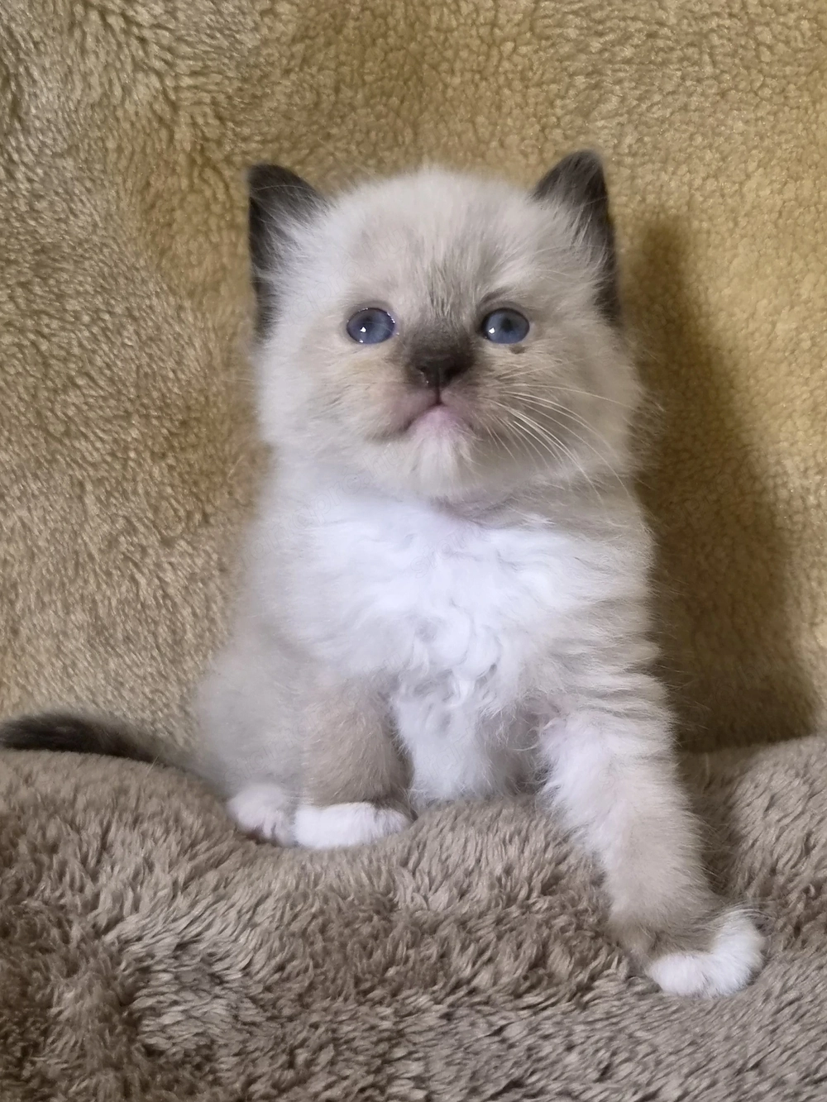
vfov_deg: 73.9
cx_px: 414
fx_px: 733
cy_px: 551
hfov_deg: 58.9
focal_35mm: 23
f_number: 1.8
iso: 1600
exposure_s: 1/100
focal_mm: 5.4
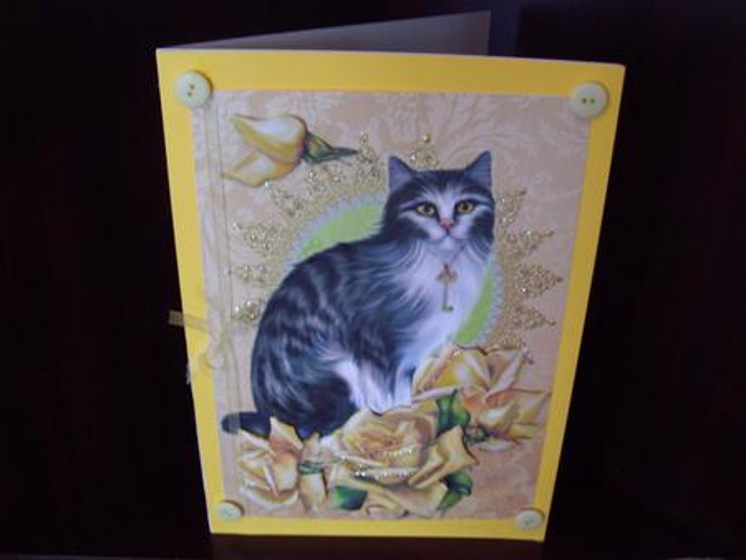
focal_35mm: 36
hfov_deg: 51.3
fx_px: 776
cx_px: 373
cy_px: 280
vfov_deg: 39.7
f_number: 2.7
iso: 160
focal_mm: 6
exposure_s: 1/8
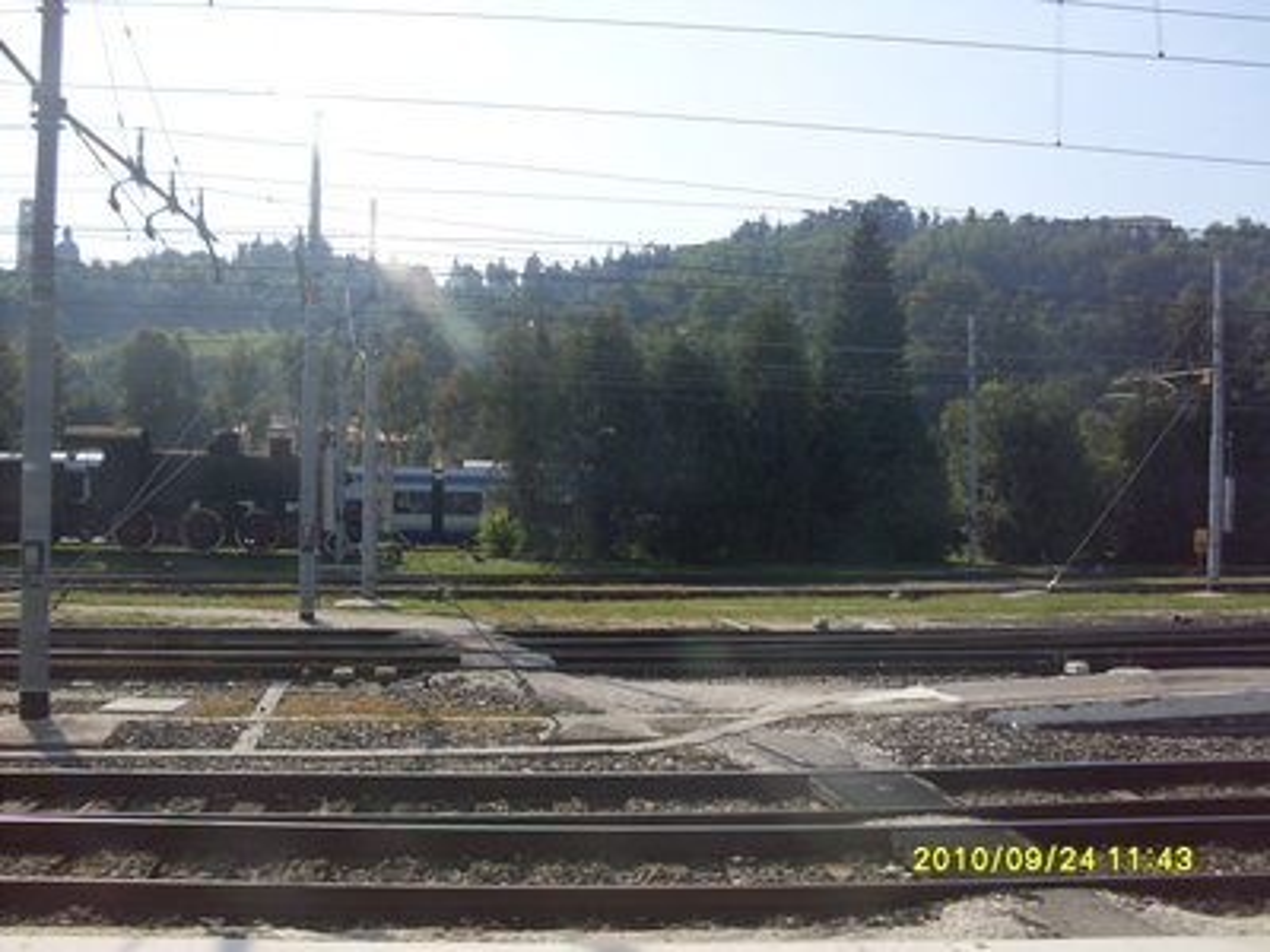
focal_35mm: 38
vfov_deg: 37.7
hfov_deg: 49.0
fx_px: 1394
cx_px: 635
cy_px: 476
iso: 80
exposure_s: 1/500
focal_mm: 6.3
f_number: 2.8
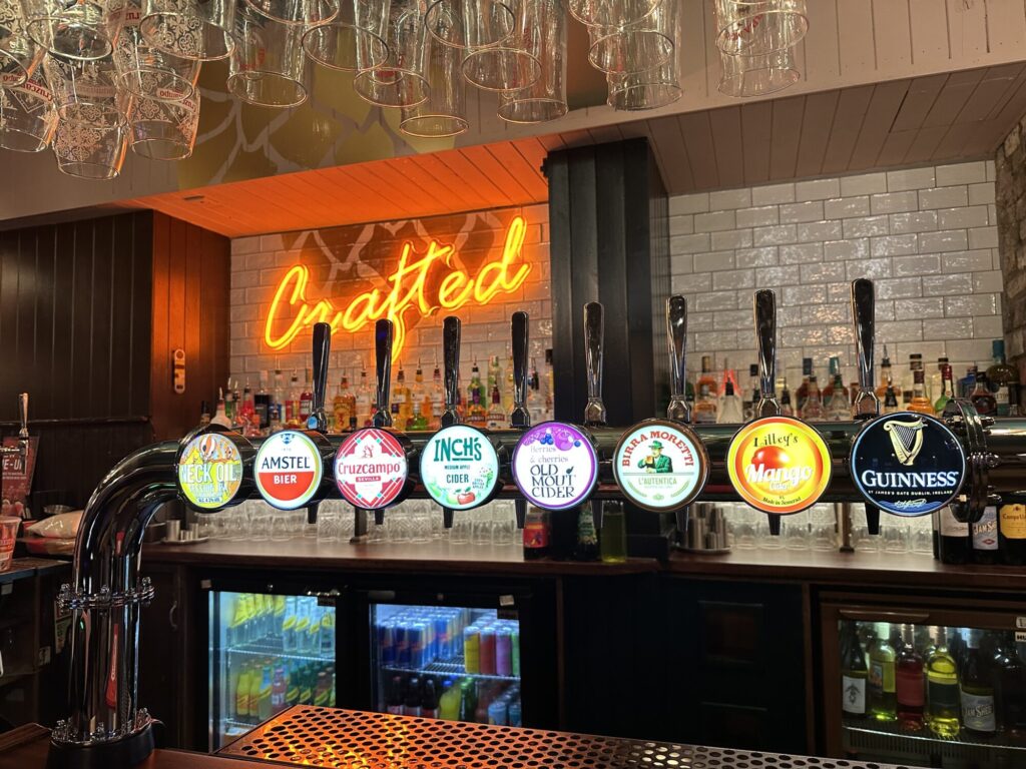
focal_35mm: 24
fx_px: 711
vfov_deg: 56.8
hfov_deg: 71.6
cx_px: 513
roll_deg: +1.1
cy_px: 384
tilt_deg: +3.3
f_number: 1.78
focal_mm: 6.86
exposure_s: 1/104
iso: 200
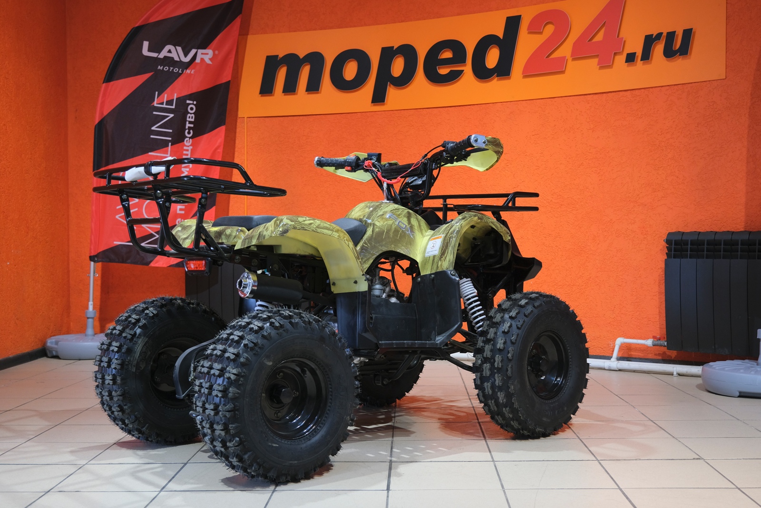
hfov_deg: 44.5
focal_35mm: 44
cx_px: 380
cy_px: 254
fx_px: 930
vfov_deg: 30.5
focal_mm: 29.2
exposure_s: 1/60
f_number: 4
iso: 800
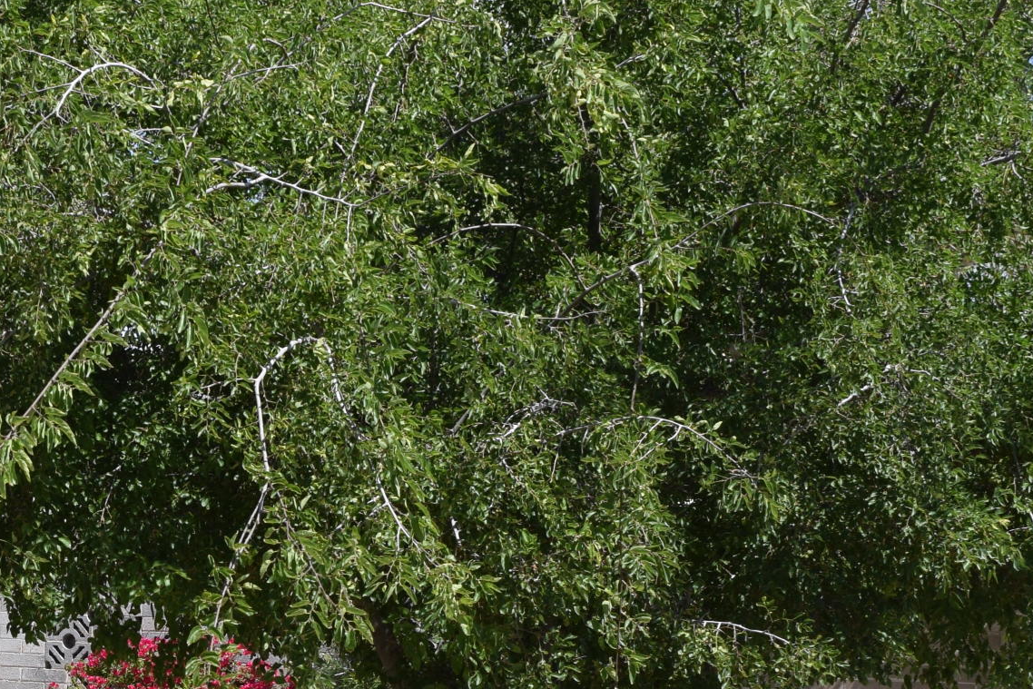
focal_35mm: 87
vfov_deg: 15.4
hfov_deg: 22.6
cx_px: 36
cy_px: 682
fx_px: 2497
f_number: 10
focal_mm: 22
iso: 200
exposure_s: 1/400
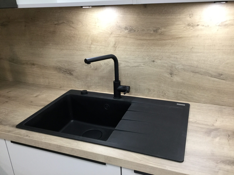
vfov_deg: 45.4
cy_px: 88
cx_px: 117
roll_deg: +2.0
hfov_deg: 58.4
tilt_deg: -20.9
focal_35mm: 31
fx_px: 210
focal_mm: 3.3
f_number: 2.4
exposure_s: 1/33
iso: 125
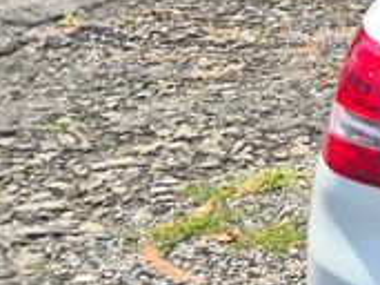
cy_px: 80
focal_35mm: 138
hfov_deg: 11.7
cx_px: 920
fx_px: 1514
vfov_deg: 10.7
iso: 25
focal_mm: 5.4
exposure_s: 1/1228
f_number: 1.8
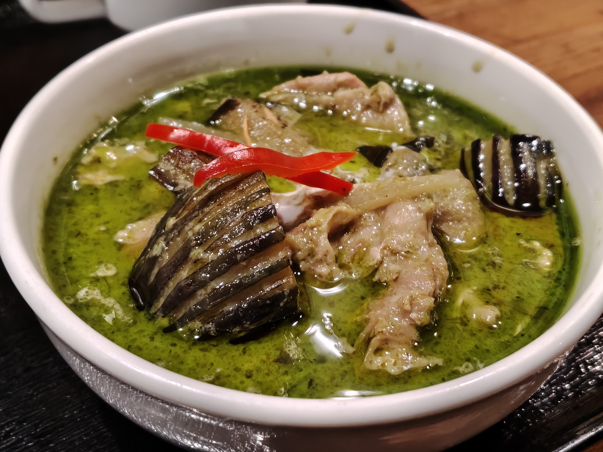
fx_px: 801
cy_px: 226
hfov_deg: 41.2
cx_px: 302
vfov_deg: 31.5
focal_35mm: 46
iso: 1219
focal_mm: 5.56
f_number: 1.88
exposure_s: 1/50
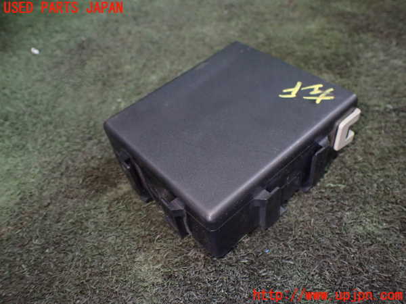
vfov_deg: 46.8
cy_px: 152
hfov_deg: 60.0
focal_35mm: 30
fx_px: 352
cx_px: 203
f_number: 2.3
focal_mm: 5.4
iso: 800
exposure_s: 1/100
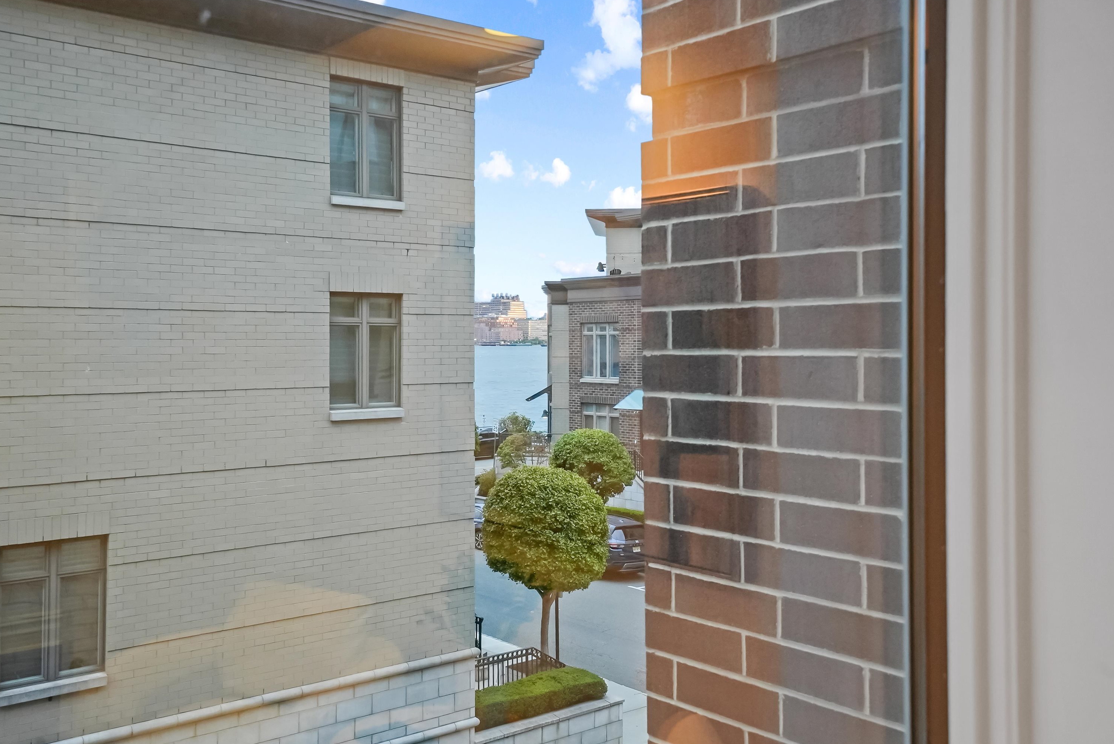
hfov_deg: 54.4
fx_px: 1083
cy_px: 366
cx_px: 551
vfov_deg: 37.9
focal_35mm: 35
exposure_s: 1/40
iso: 2500
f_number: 9
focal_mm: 34
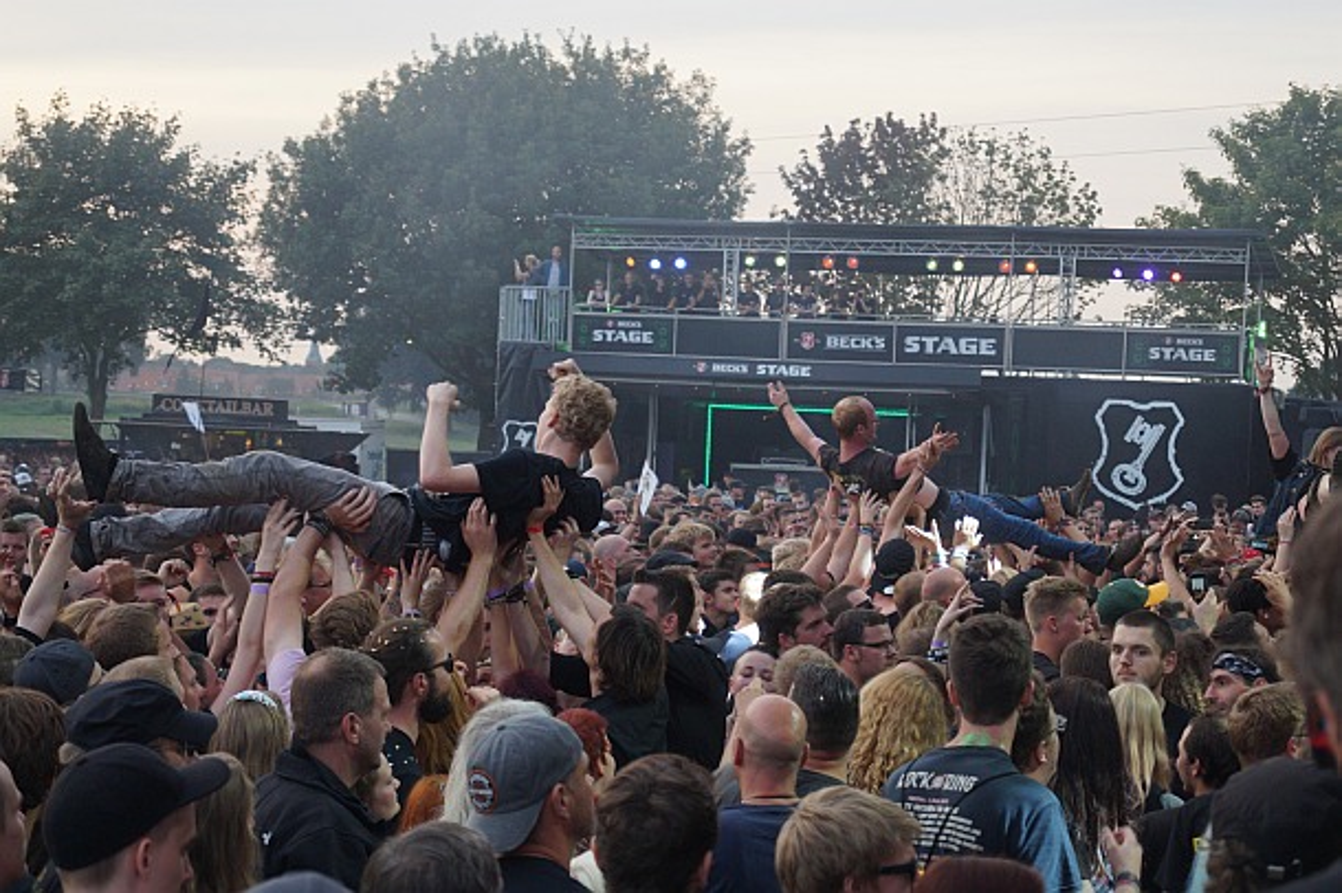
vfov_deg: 16.5
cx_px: 671
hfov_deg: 24.6
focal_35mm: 82
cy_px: 446
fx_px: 3074
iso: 500
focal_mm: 55
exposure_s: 1/160
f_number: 5.6
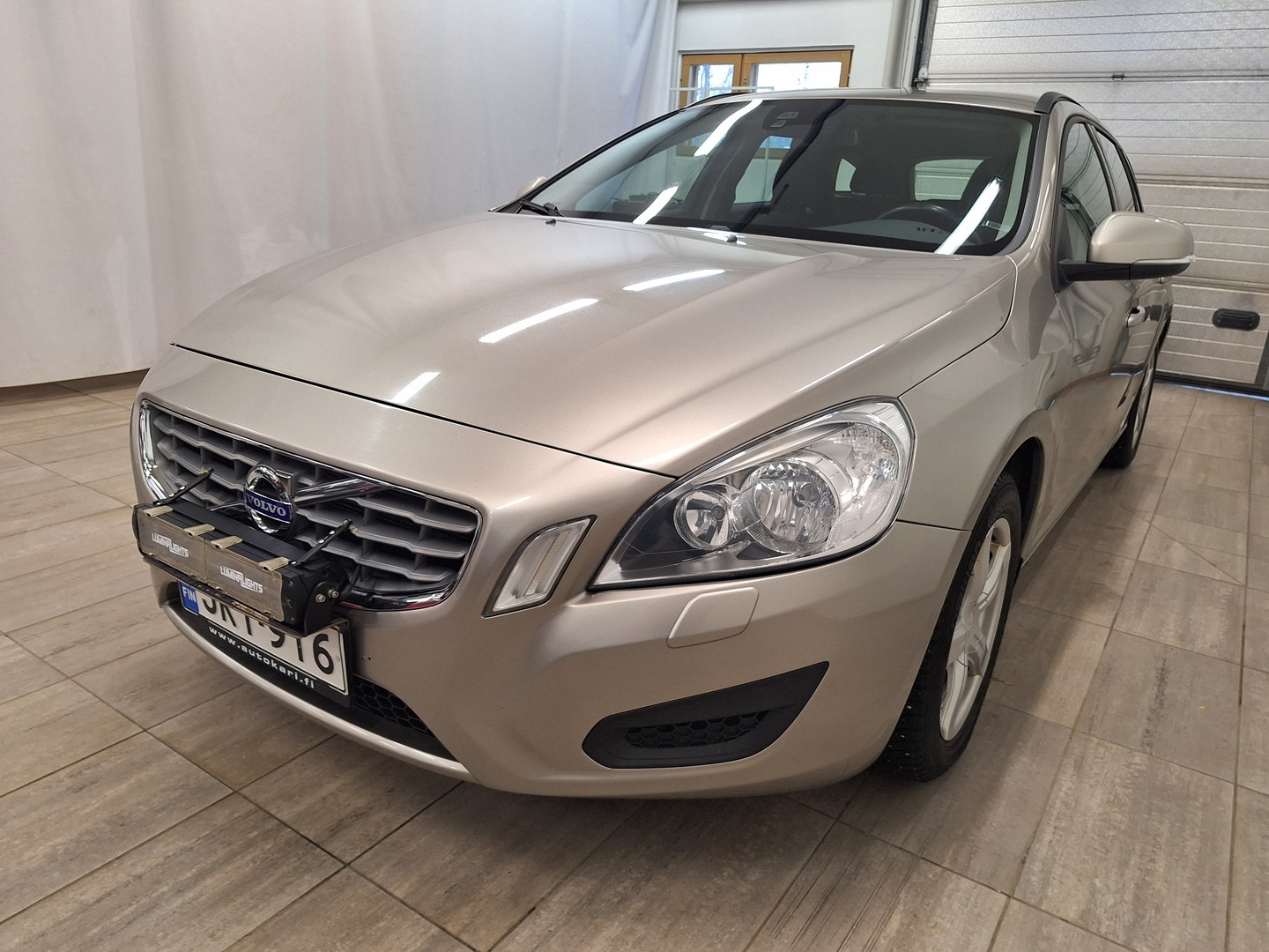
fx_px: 843
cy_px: 476
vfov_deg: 58.9
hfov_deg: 73.9
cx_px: 634
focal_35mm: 23
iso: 80
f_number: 1.8
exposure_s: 1/50
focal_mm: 5.54
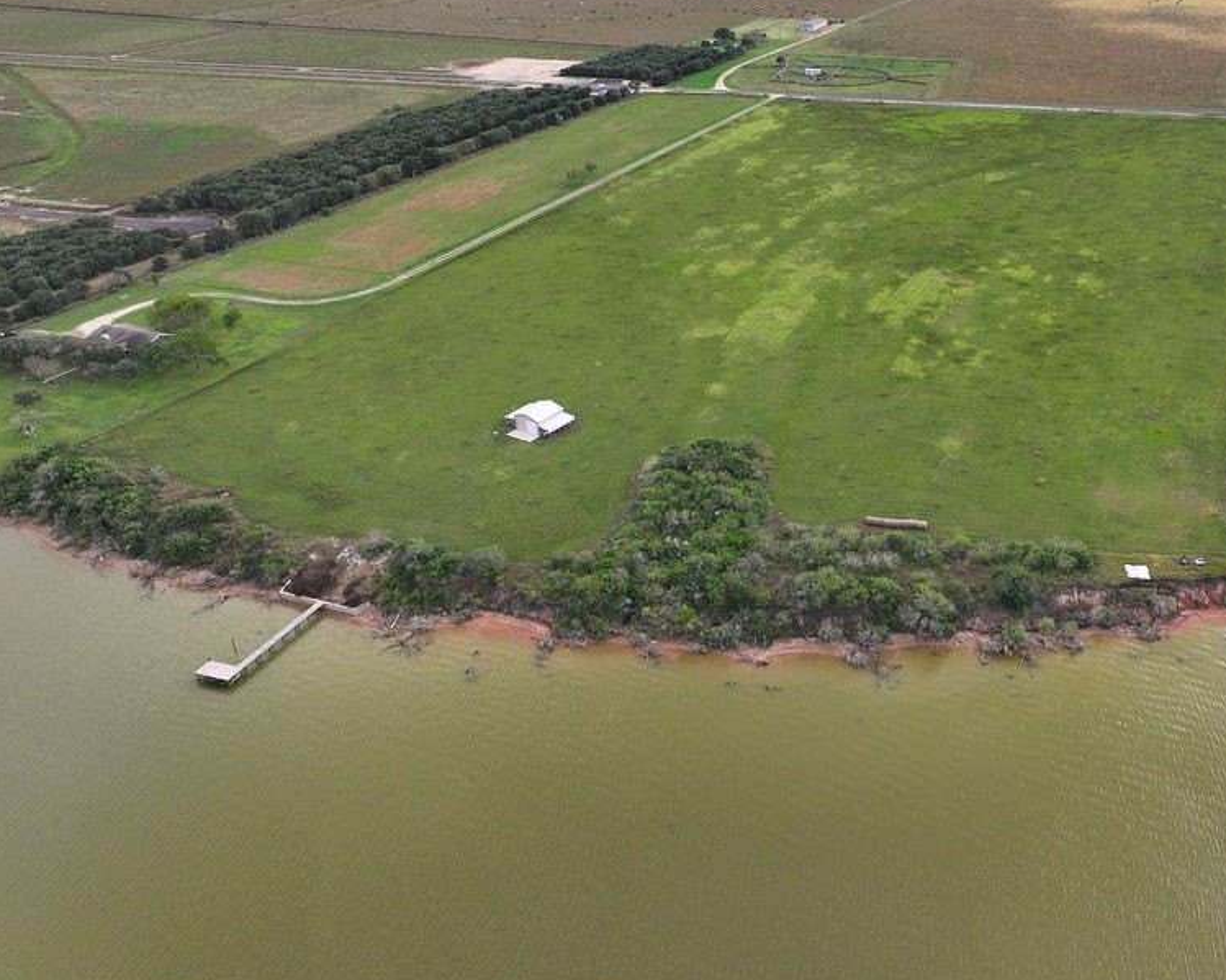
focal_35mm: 32
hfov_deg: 54.7
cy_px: 367
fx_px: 1161
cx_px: 805
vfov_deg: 45.4
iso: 250
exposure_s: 1/2500
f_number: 2.8
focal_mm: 12.29
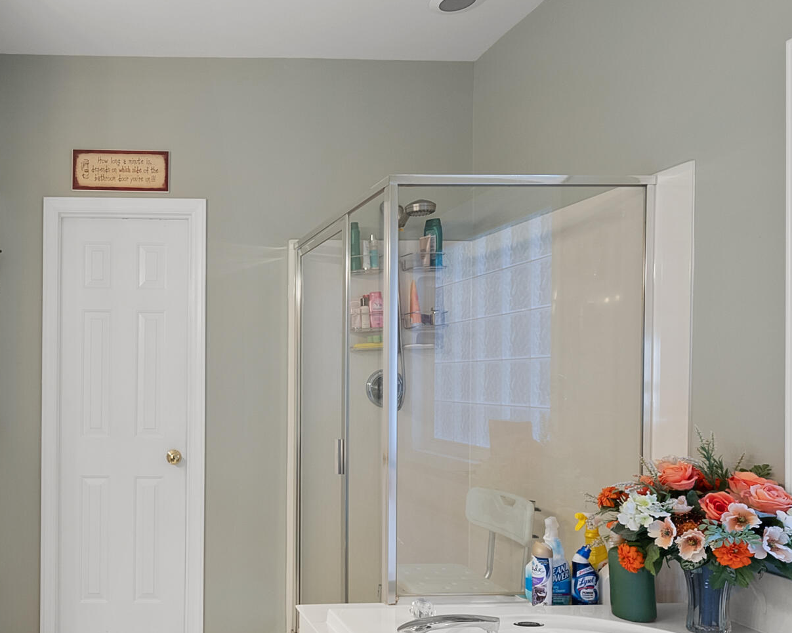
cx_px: 124
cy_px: 386
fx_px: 656
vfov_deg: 51.1
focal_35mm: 28
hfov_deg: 56.2
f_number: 7.1
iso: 400
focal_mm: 12
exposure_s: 1/10
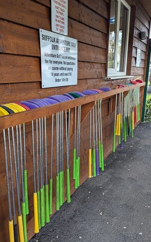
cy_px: 125
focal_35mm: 29
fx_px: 191
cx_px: 49
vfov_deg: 64.6
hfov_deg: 42.5
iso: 49
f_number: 1.85
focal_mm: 6.81
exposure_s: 1/240
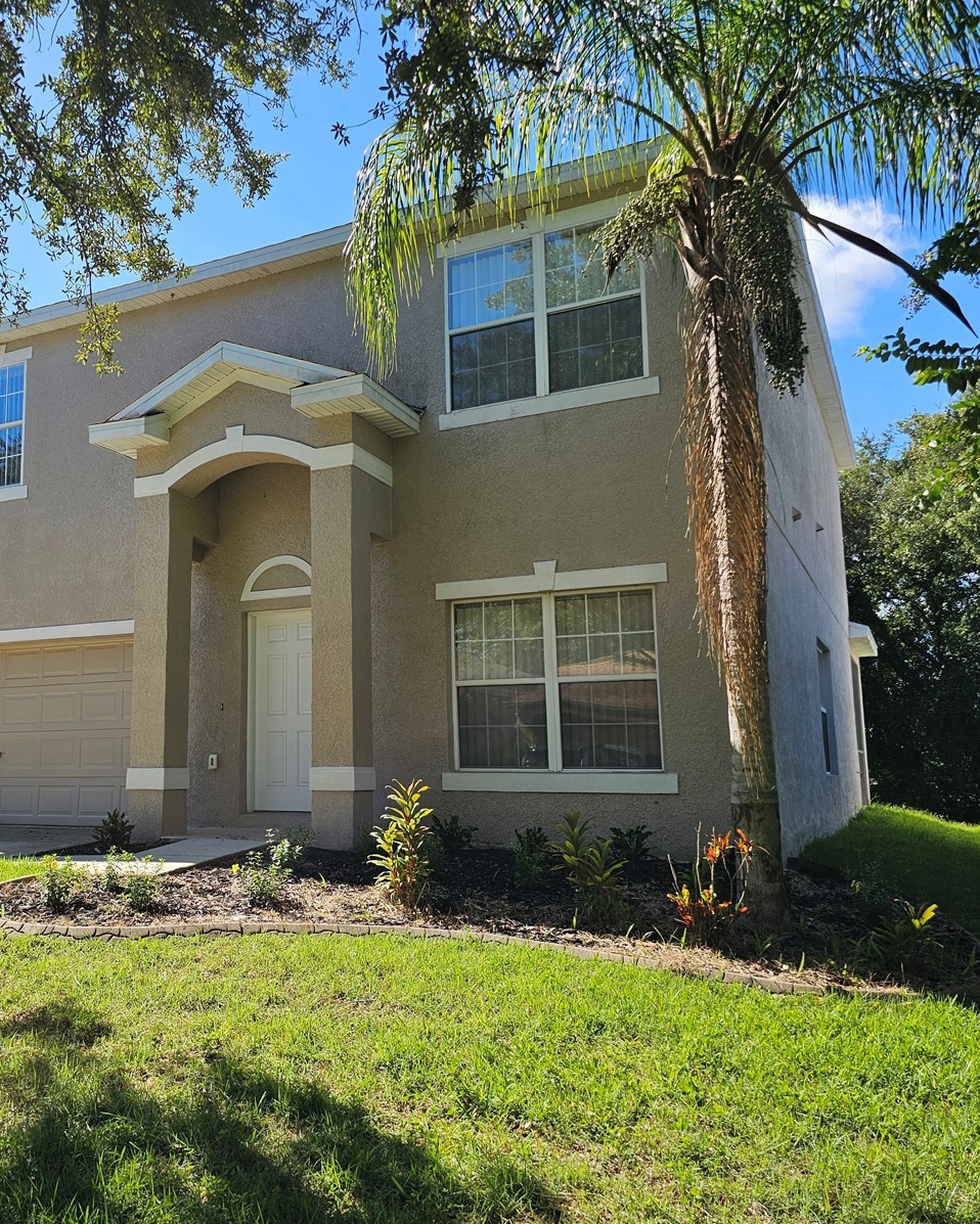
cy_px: 611
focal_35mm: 30
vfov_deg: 58.8
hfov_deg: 47.3
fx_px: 1087
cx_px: 291
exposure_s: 1/390
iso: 10
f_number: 1.7
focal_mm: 6.3
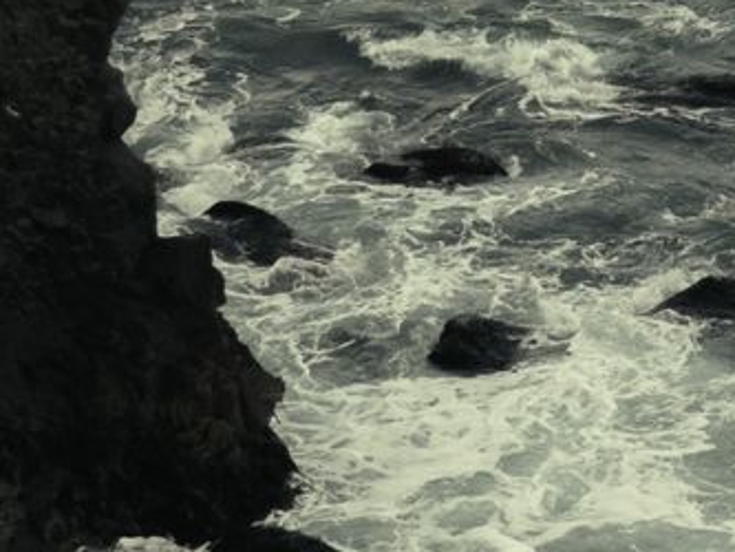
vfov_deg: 7.4
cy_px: -396
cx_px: 764
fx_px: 4142
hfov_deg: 10.1
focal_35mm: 195
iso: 64
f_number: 2.8
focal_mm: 18
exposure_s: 1/640
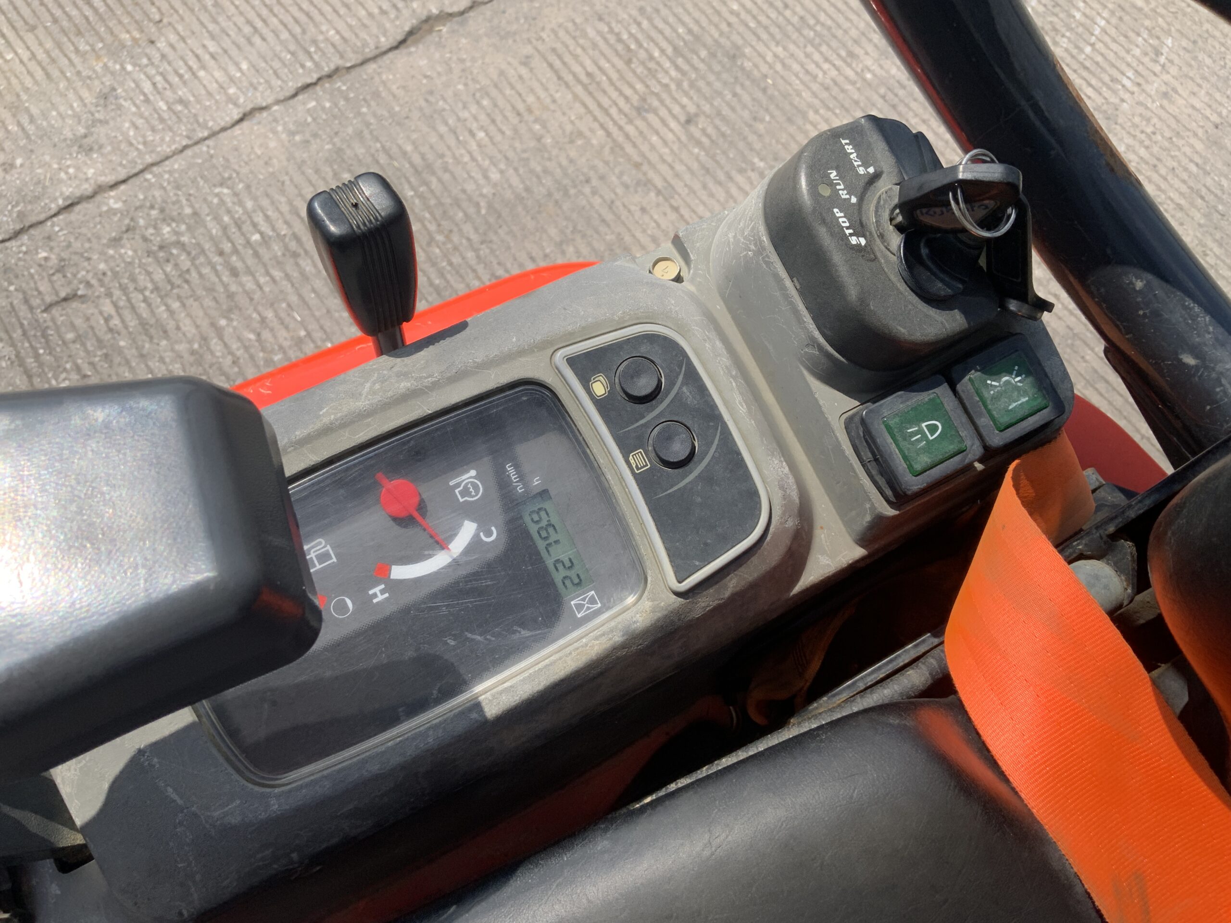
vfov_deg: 48.2
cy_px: 462
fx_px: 1031
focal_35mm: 29
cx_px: 616
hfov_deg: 61.7
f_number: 1.8
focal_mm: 3
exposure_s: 1/1730
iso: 16
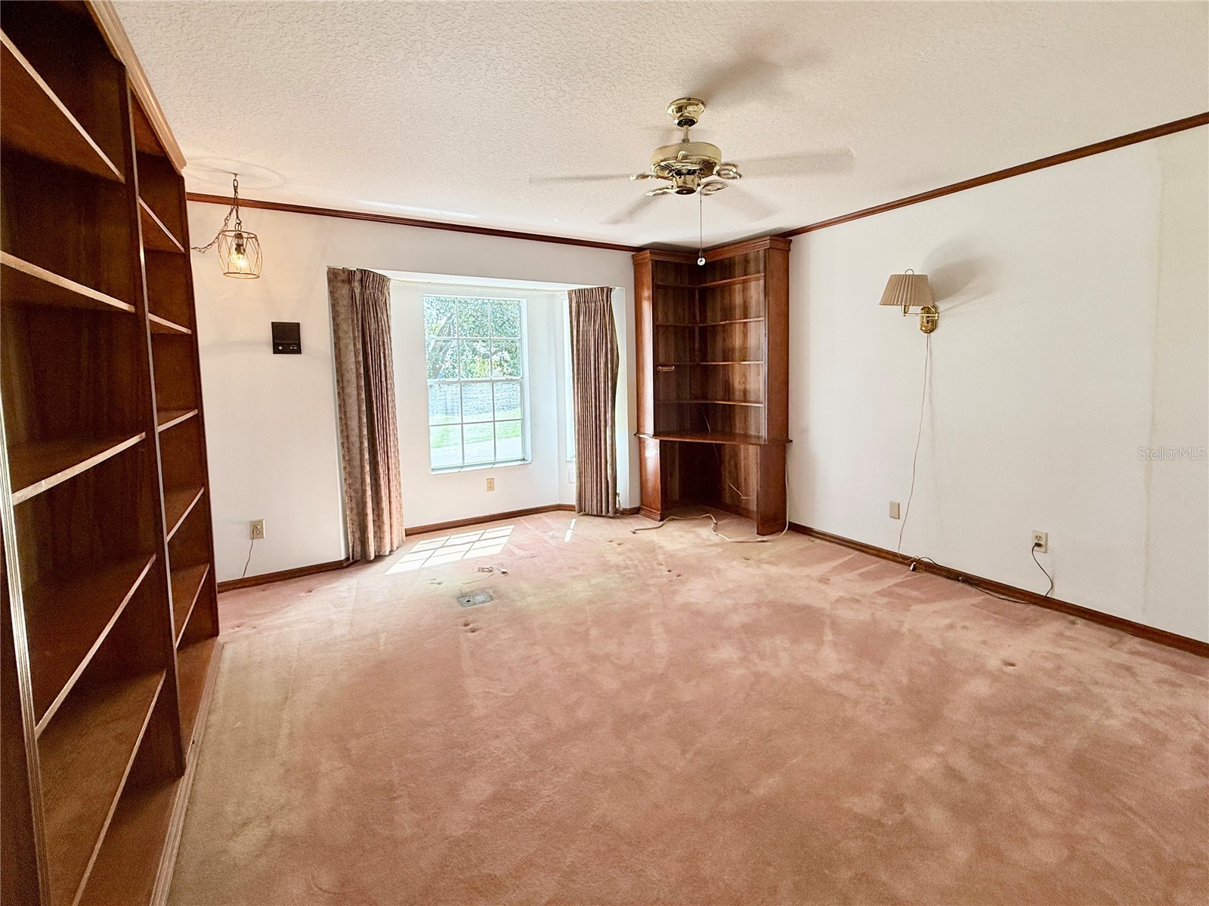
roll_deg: +1.3
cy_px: 453
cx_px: 604
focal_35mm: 14
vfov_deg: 85.7
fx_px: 489
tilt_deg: -3.2
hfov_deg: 102.1
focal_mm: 2.22
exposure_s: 1/99
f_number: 2.2
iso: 80
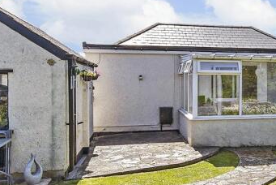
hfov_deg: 40.3
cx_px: 248
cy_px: 77
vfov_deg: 29.9
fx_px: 345
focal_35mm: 45
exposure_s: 1/320
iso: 160
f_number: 8
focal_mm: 10
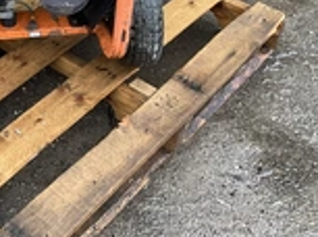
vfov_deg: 18.7
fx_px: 697
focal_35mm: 76
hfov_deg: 23.7
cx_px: -50
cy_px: -8
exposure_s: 1/122
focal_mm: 3
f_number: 1.8
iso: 32
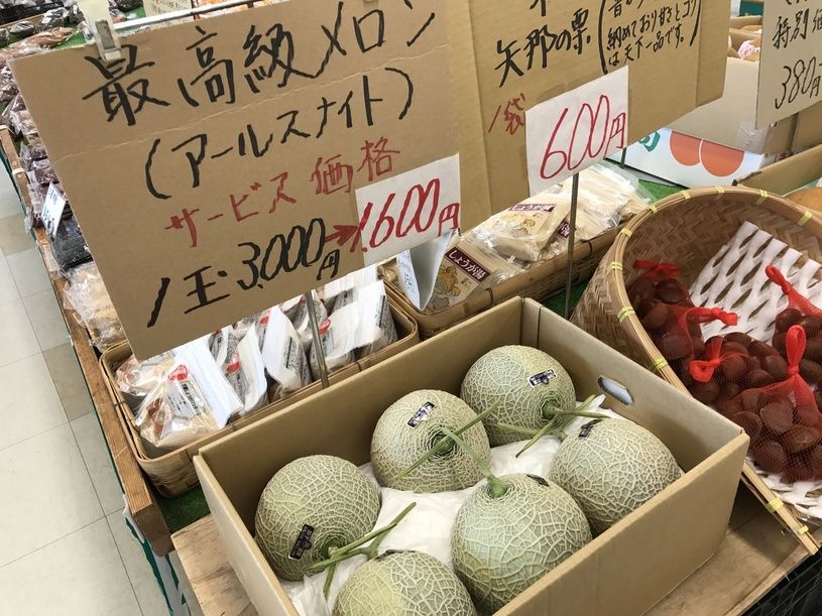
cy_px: 308
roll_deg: +5.4
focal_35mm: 28
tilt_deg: -33.6
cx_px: 411
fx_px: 665
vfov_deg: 49.7
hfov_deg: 63.5
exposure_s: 1/50
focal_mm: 3.99
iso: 25
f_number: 1.8
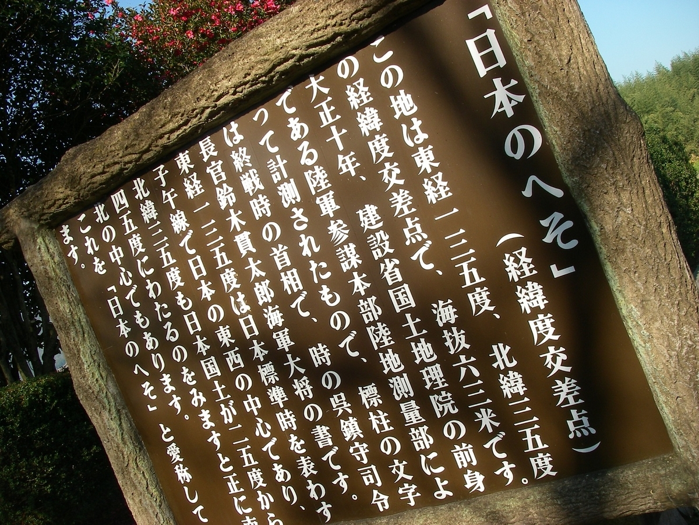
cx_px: 350
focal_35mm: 38
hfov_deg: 49.0
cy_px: 262
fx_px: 767
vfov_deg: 37.7
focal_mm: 6.3
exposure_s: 1/125
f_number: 6.6
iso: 64
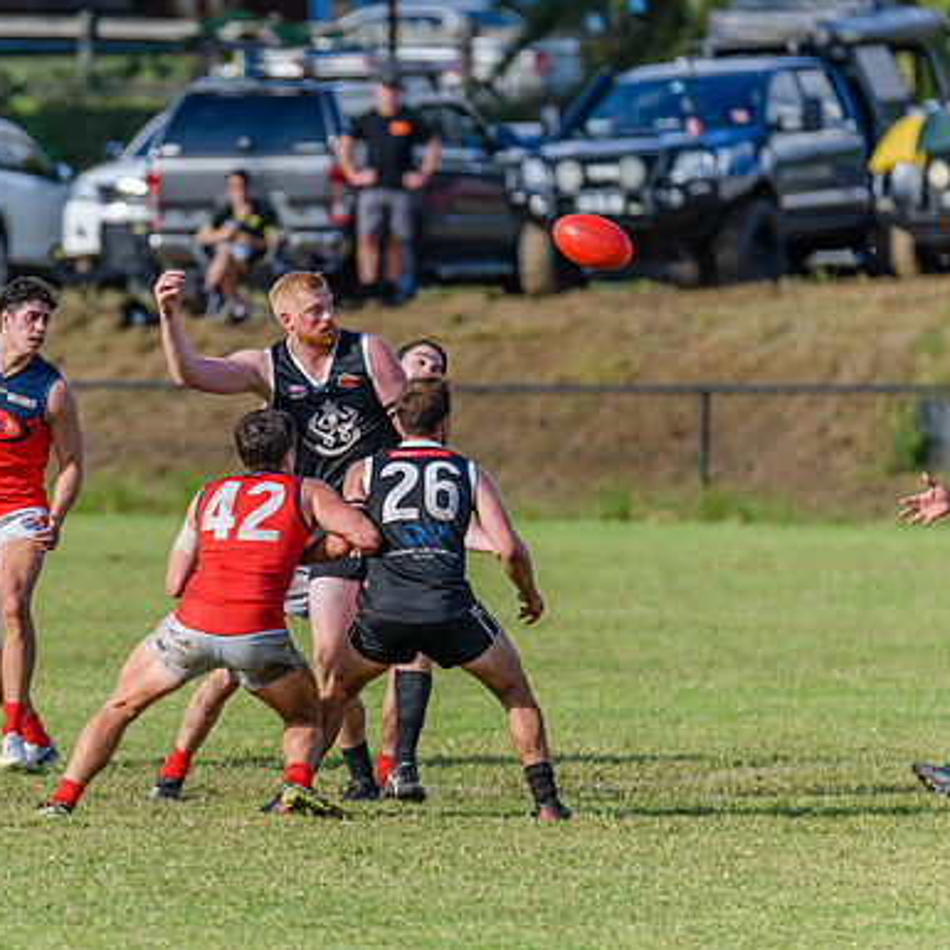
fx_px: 20368
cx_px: 328
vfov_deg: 2.7
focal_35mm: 656
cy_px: 409
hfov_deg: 2.7
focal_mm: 450
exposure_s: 1/2000
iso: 1000
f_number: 6
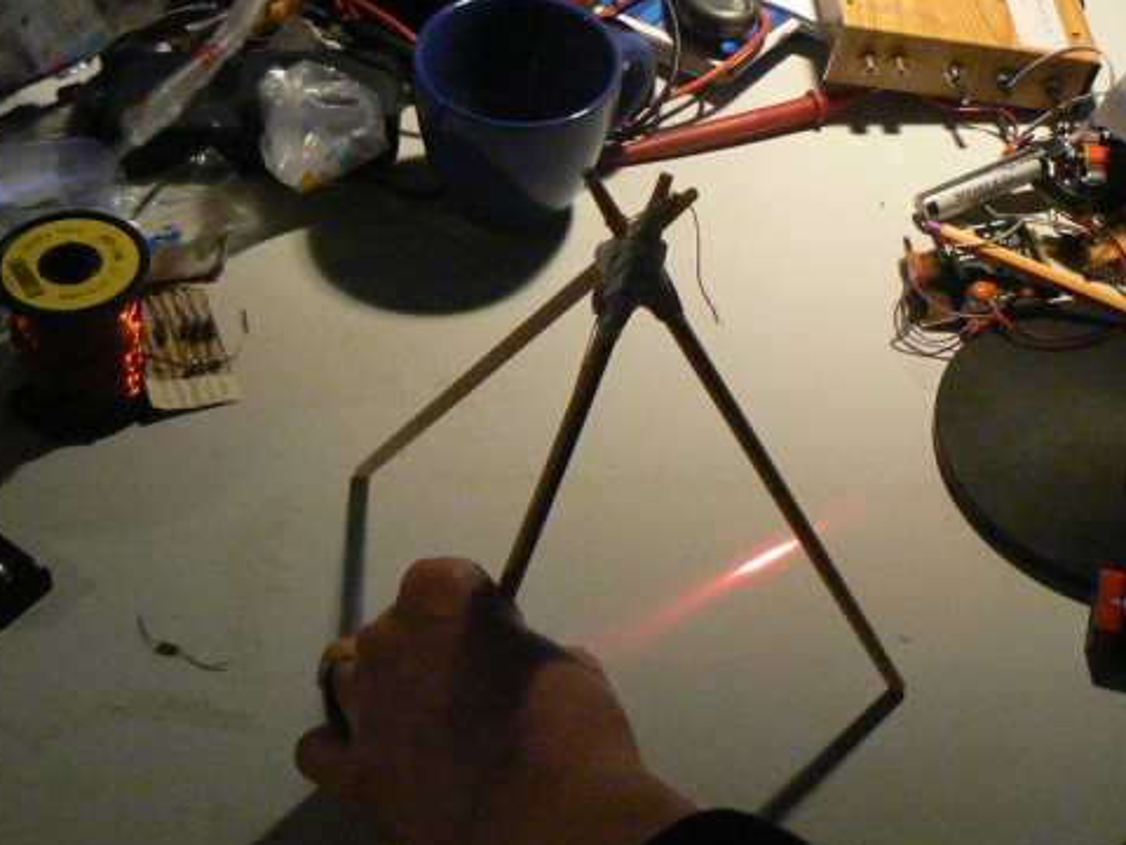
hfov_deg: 32.1
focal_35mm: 60
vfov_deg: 24.1
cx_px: 678
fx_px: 1952
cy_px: 174
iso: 400
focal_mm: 6
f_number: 2.8
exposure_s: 1/50
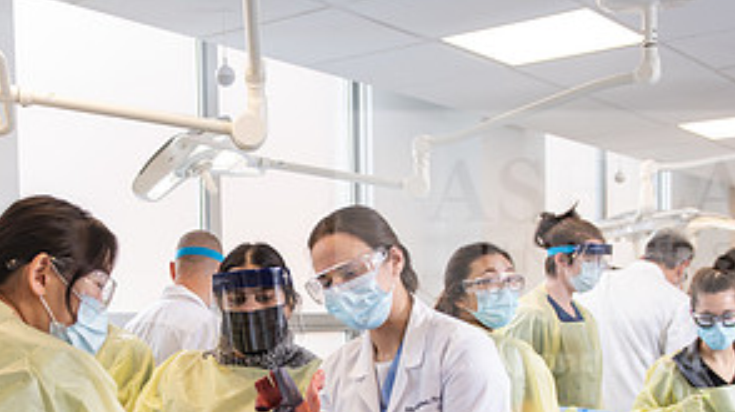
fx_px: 1169
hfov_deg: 34.7
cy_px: 413
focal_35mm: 60
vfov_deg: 19.4
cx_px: 260
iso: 500
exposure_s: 1/200
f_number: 3.5
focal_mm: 29
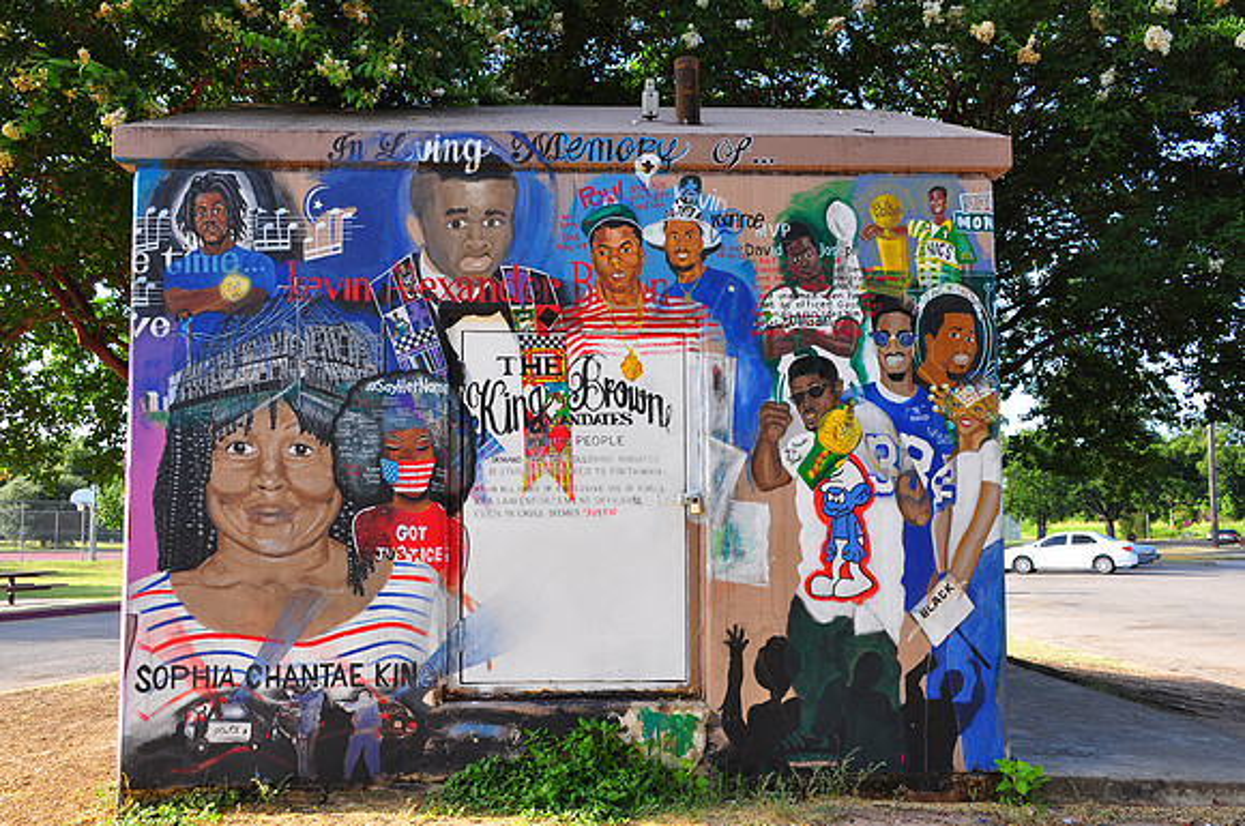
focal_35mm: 36
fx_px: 1243
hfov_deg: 53.2
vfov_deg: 36.8
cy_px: 413
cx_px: 622
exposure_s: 1/50
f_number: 11
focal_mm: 24
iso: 200
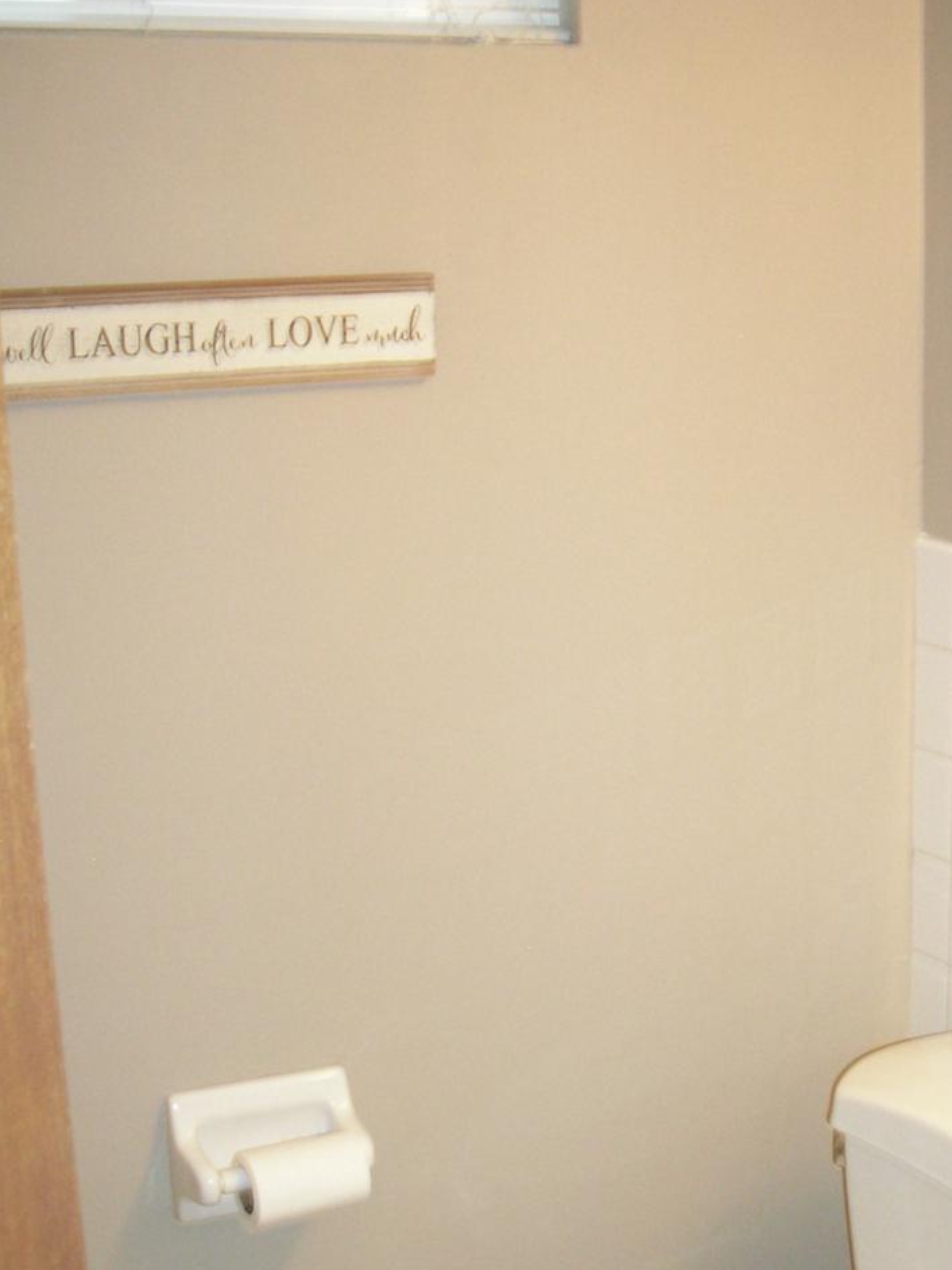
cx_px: 732
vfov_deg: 30.9
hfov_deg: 23.4
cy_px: 858
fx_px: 2273
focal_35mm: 62
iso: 200
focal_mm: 6.3
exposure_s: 1/12.8
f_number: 3.2
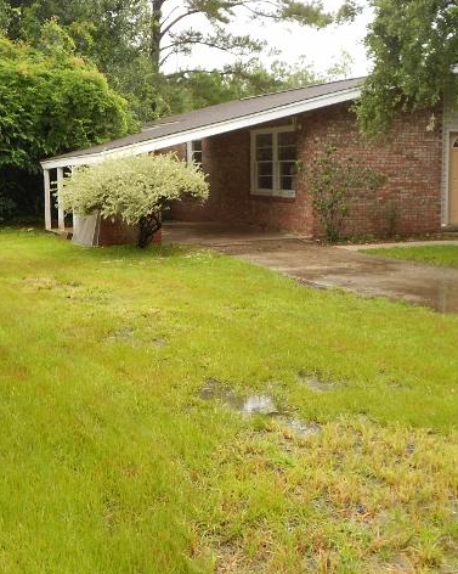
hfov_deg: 30.8
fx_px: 831
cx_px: 249
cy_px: 288
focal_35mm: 49
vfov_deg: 38.1
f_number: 3.9
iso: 125
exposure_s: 1/30
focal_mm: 6.7
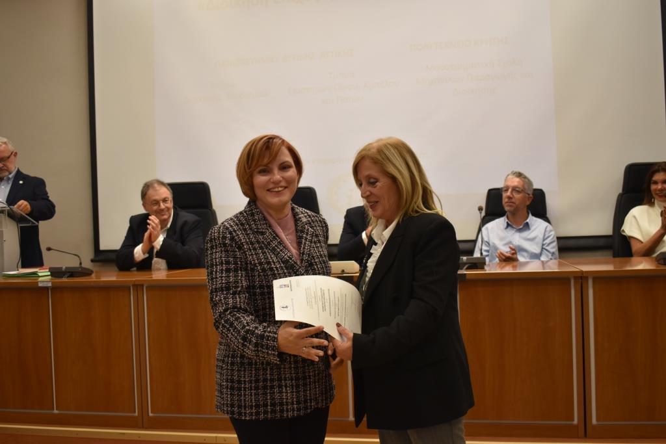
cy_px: 222
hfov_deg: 53.1
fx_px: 666
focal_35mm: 36
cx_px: 333
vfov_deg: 36.9
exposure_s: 1/160
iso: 800
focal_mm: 24
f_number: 4
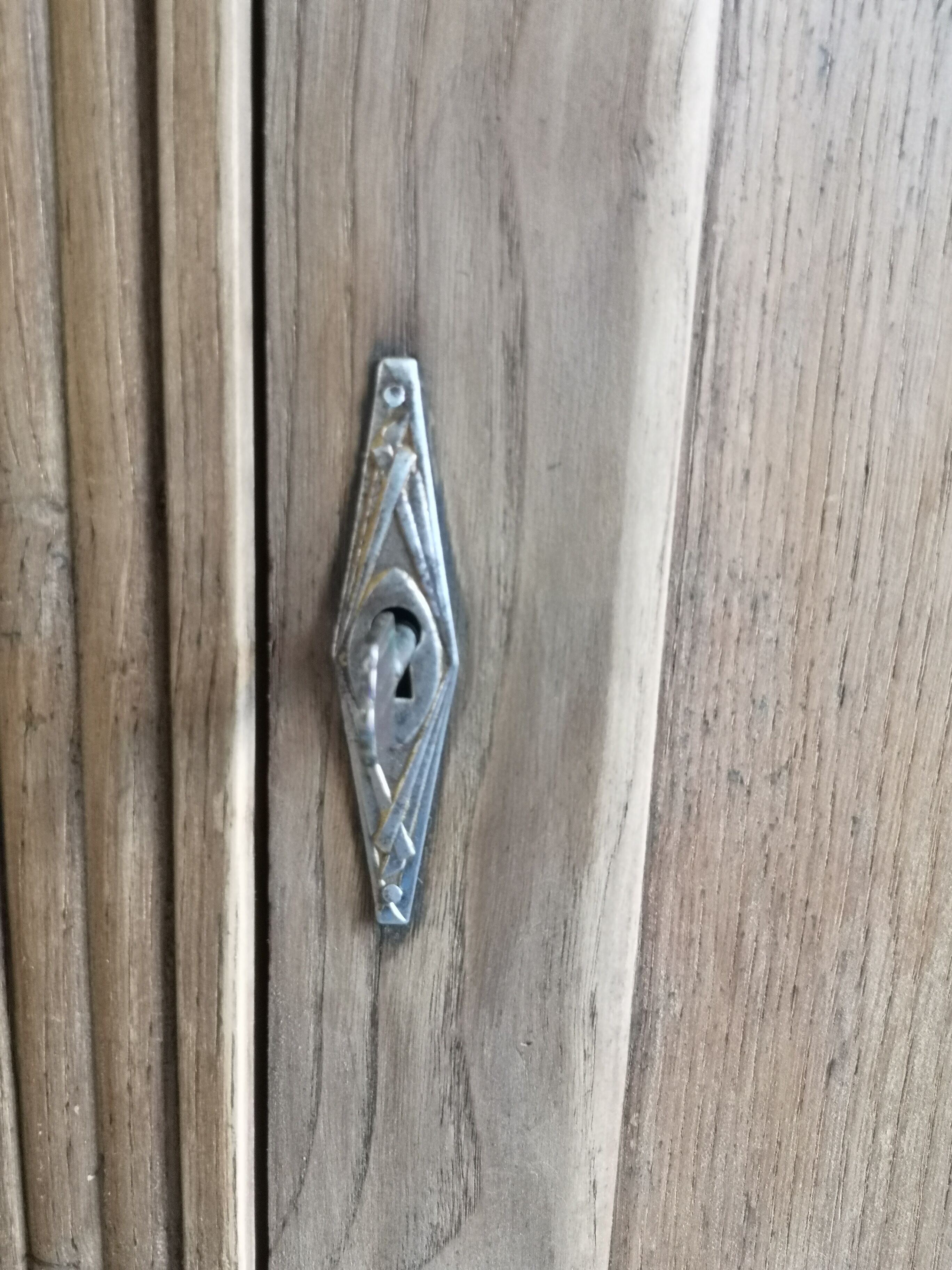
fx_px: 1247
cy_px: 635
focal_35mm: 34
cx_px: 476
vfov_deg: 54.0
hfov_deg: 41.8
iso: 250
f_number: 1.8
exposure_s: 1/33.3
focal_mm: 5.58
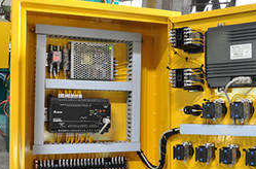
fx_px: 375
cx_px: 159
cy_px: 104
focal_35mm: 53
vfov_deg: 25.2
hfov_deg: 37.4
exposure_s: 1
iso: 200
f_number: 10
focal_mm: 22
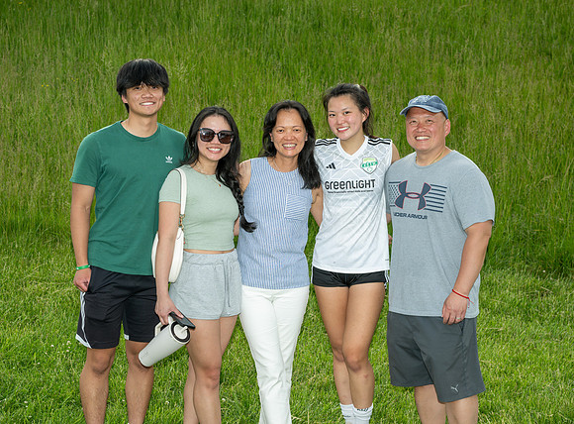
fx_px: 1024
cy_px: 212
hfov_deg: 31.3
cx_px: 287
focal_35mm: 62
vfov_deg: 23.4
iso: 125
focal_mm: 58
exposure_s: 1/200
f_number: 6.3
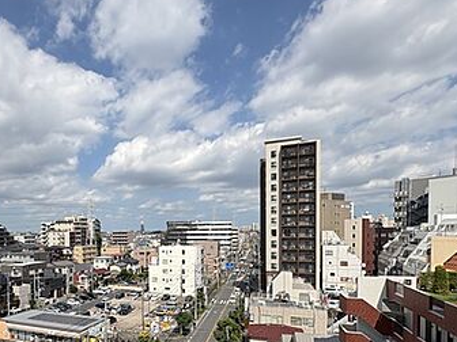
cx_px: 133
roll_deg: +1.3
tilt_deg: -1.0
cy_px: 243
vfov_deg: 53.2
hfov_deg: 66.4
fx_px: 330
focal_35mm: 25
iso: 50
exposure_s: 1/2146
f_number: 2.2
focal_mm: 2.22
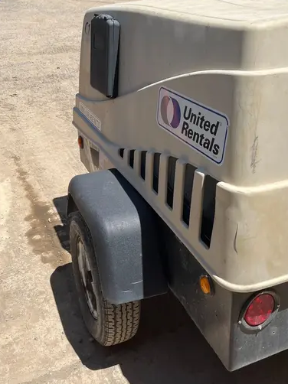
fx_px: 422
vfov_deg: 48.7
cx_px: 163
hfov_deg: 37.6
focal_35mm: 38
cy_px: 156
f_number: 1.6
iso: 50
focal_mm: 5.1
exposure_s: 1/3876
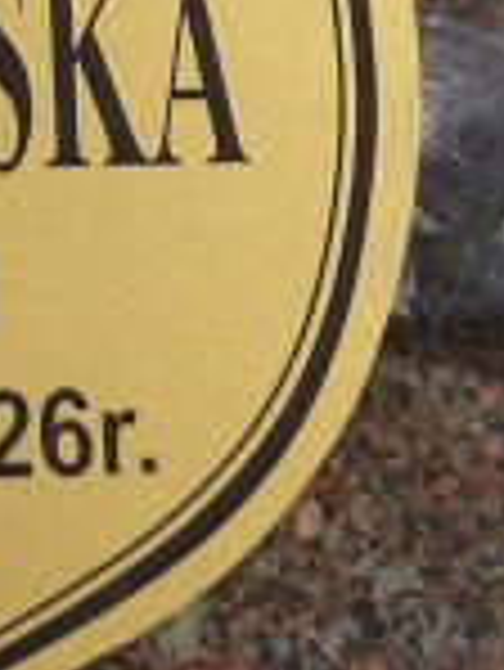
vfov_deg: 8.6
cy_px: -117
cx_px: -333
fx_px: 4420
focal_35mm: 228
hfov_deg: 6.4
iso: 100
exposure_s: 1/122
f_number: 15
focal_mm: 9.4
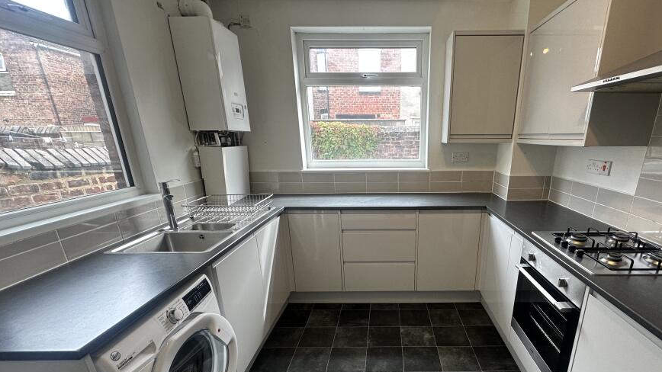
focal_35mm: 18
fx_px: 316
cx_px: 390
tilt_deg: -18.8
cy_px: 243
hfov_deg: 91.7
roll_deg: +0.2
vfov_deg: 59.8
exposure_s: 1/100
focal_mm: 2.22
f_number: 2.2
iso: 100
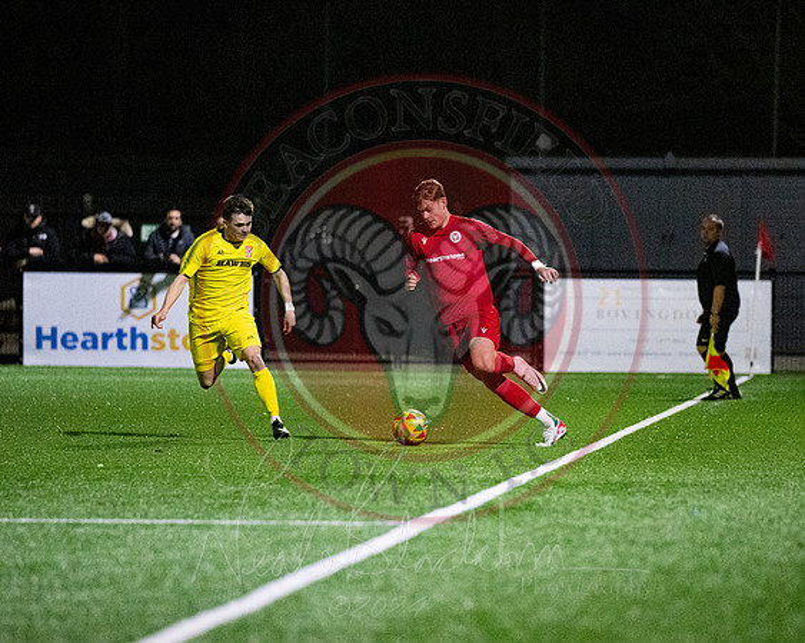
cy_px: 421
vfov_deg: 4.6
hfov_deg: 5.7
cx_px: 577
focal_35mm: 340
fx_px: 8090
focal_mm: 200
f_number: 2.8
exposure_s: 1/1000
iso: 8000
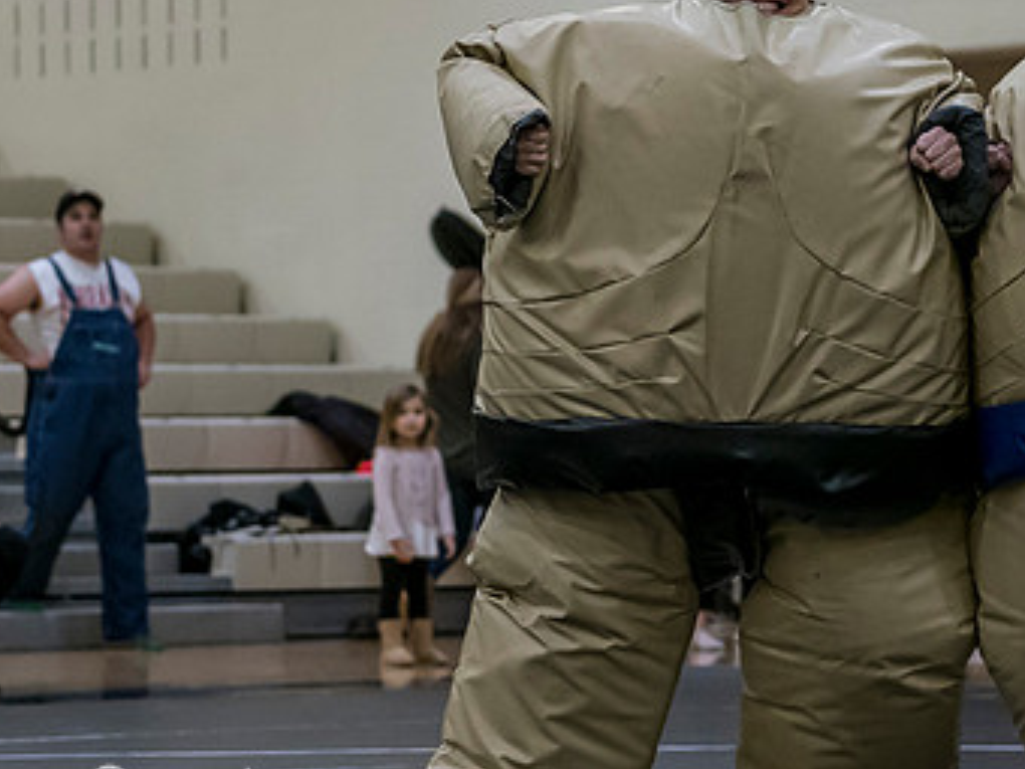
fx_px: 6485
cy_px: 309
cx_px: 695
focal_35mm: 219
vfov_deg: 6.8
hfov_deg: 9.0
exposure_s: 1/1000
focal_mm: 45
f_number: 2
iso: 2000
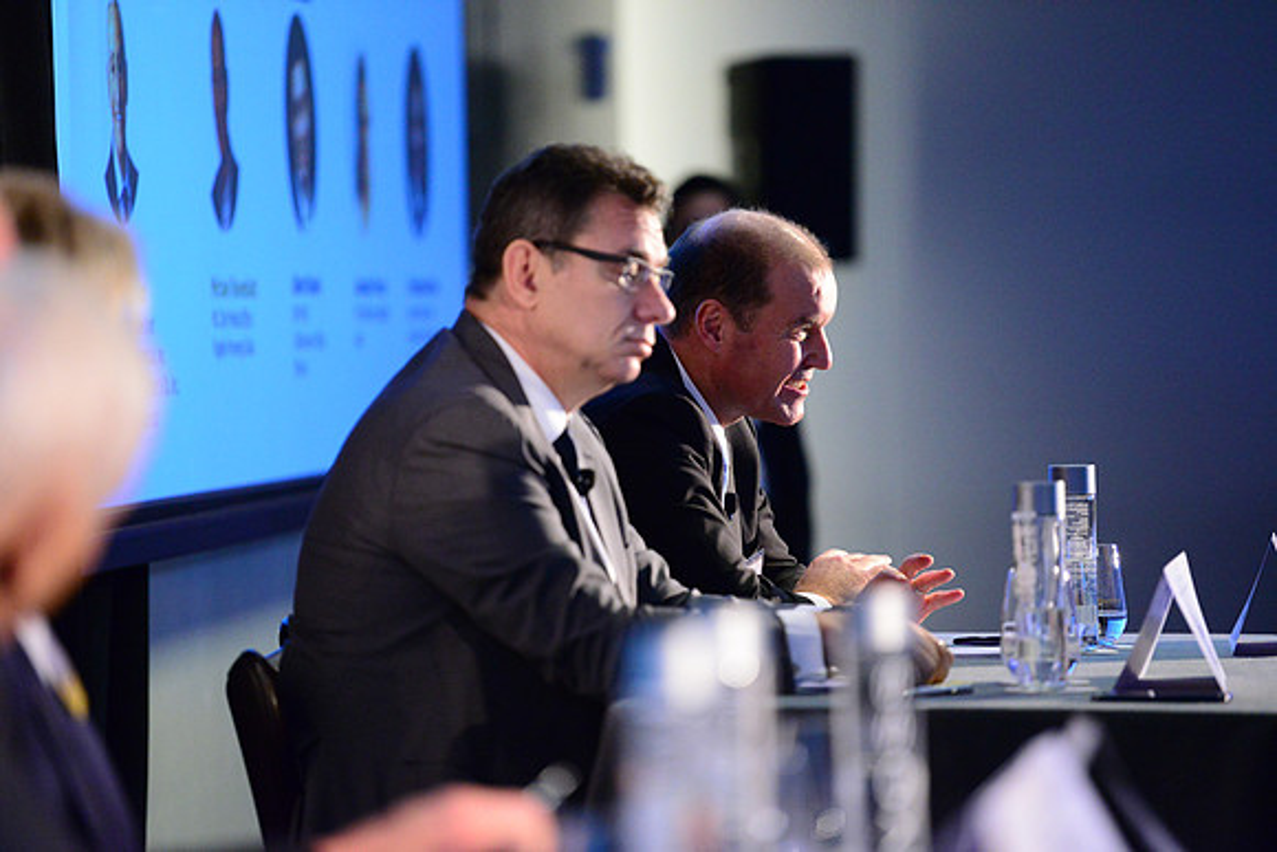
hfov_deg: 10.3
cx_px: 638
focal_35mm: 200
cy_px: 426
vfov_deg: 6.9
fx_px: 7096
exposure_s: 1/200
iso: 6400
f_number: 2.8
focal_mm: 200
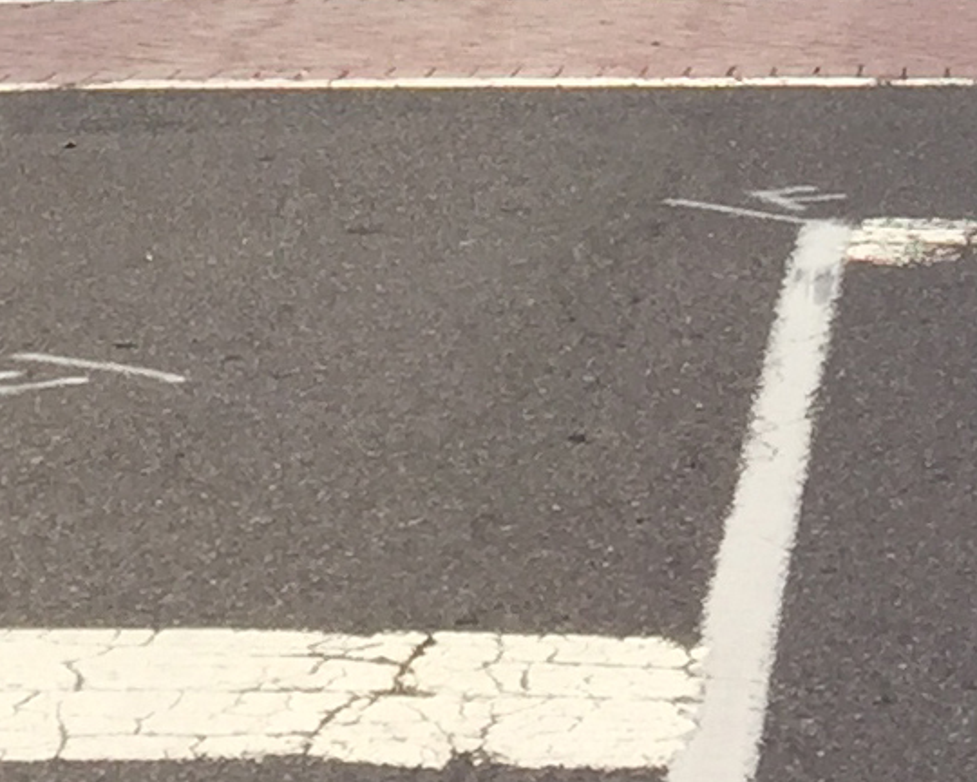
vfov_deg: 8.1
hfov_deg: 11.4
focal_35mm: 169
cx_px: 574
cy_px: -1372
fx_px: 4887
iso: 32
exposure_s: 1/2198
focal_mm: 4.15
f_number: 2.2
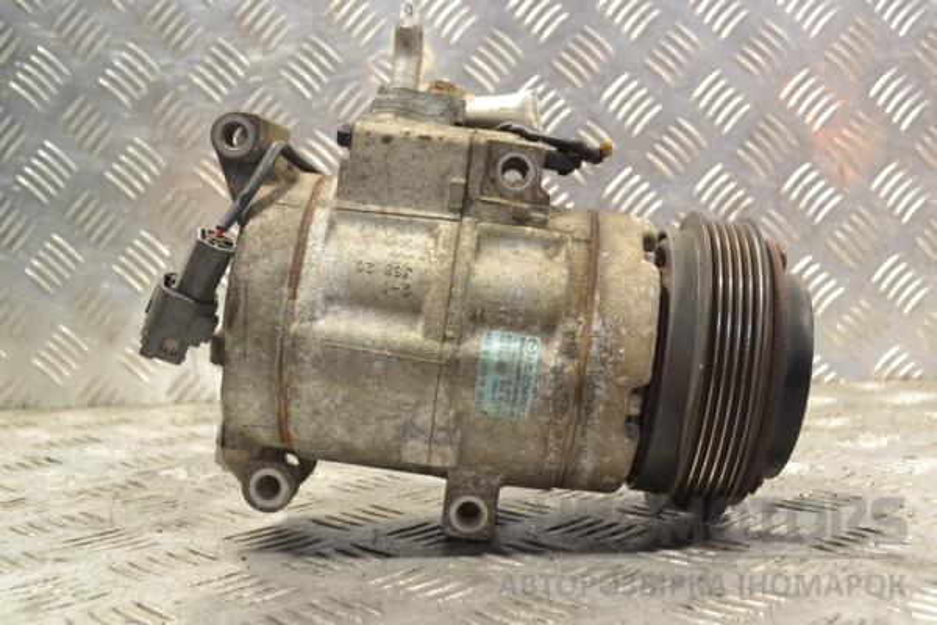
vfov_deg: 30.8
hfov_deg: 45.0
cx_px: 468
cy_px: 312
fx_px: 1132
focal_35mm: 44
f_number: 7.1
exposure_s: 1/200
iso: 3200
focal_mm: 29
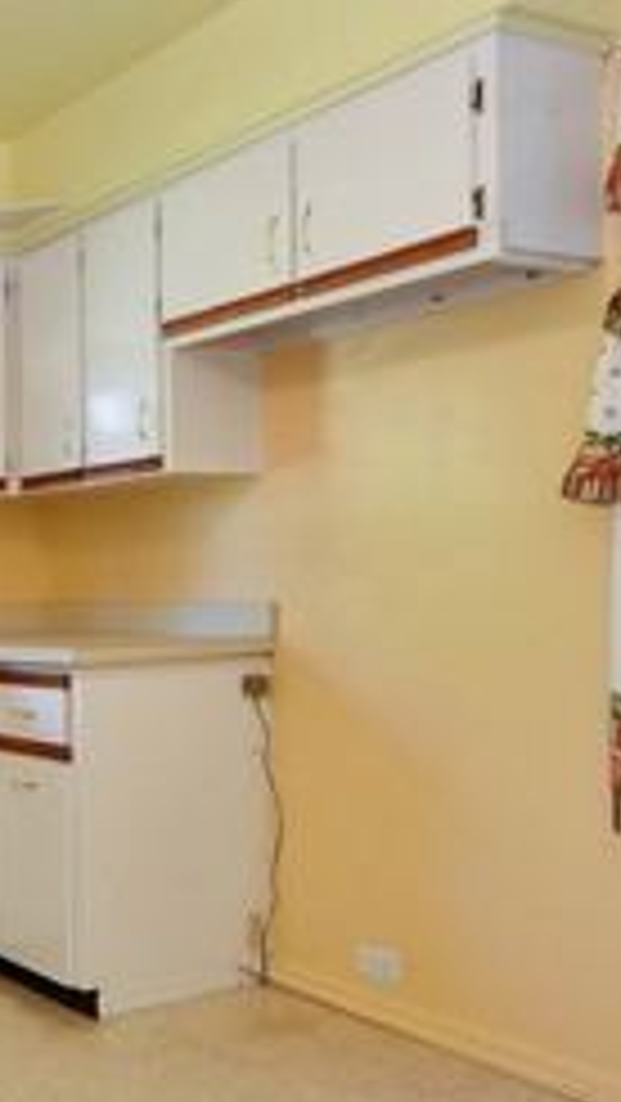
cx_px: -14
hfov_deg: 27.2
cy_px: 600
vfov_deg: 49.3
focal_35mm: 41
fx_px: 1199
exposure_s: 1/10
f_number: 9
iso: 200
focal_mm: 10
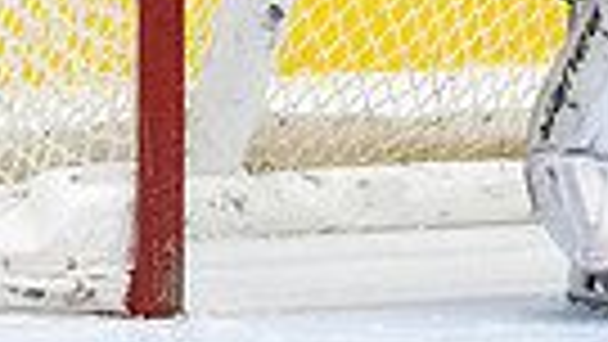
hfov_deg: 2.3
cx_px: -738
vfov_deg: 1.3
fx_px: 14851
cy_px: -614
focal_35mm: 921
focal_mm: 100
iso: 1600
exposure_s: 1/640
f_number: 2.8
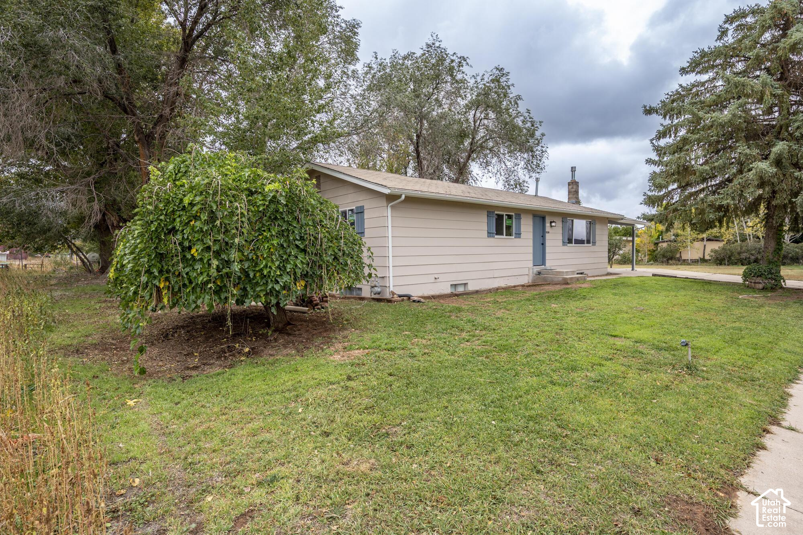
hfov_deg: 88.5
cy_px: 268
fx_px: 412
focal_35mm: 18
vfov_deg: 65.9
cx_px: 402
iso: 320
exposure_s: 1/250
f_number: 10
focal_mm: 18.5
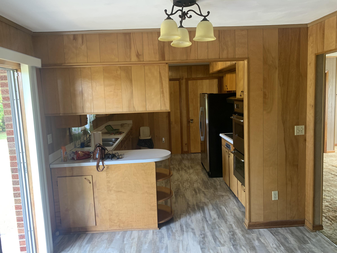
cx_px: 168
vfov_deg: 53.1
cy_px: 126
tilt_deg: -5.4
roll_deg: +2.9
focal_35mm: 26
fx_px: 253
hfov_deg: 67.3
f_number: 1.8
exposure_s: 1/66
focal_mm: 4.25
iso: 100
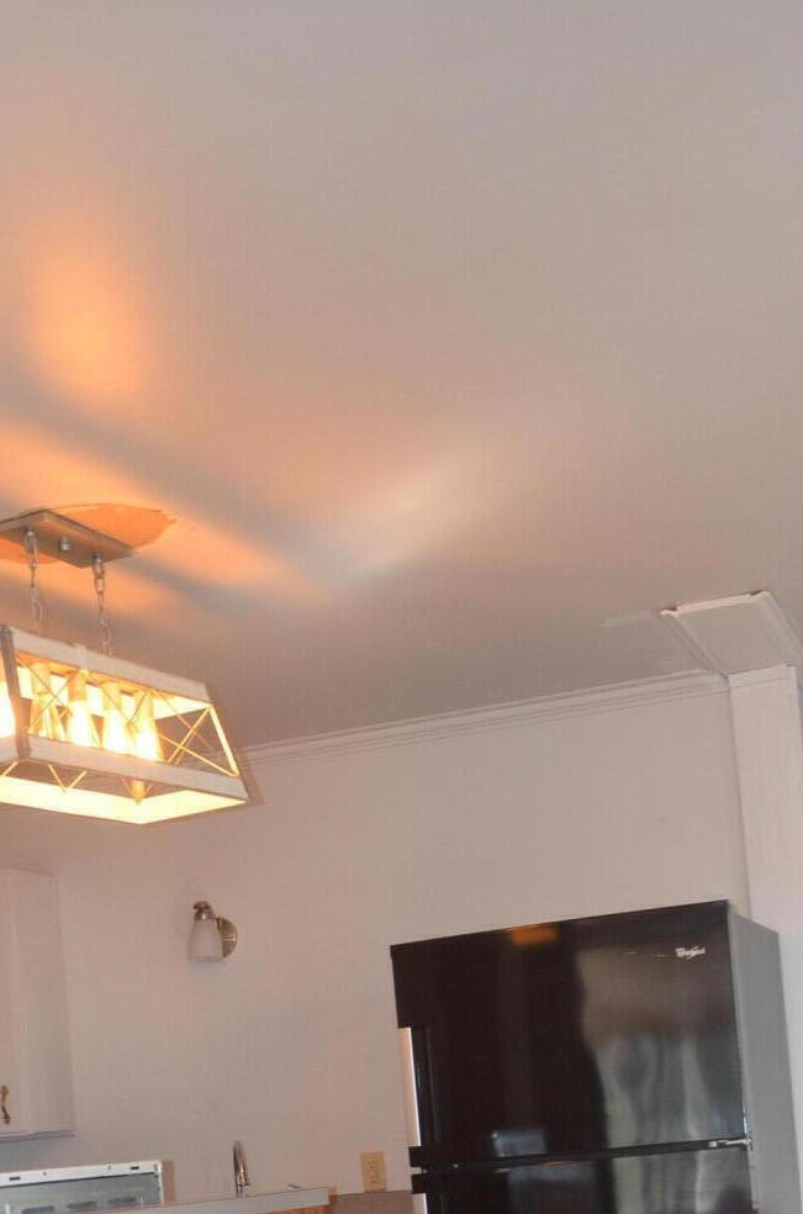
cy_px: 1230
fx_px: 2052
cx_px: 84
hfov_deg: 21.7
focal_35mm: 61
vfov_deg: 30.5
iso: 640
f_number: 3.8
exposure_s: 1/60
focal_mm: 20
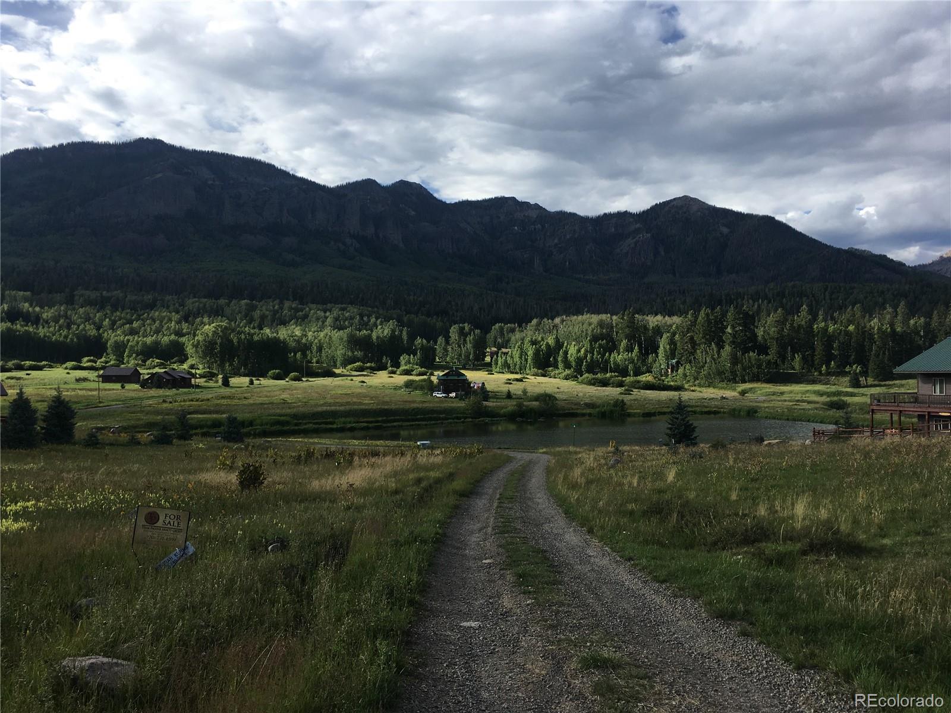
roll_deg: -0.6
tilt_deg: +2.6
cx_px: 476
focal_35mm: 29
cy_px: 356
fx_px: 797
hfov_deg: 61.7
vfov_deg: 48.2
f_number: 2.2
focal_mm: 4.15
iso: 25
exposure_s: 1/894
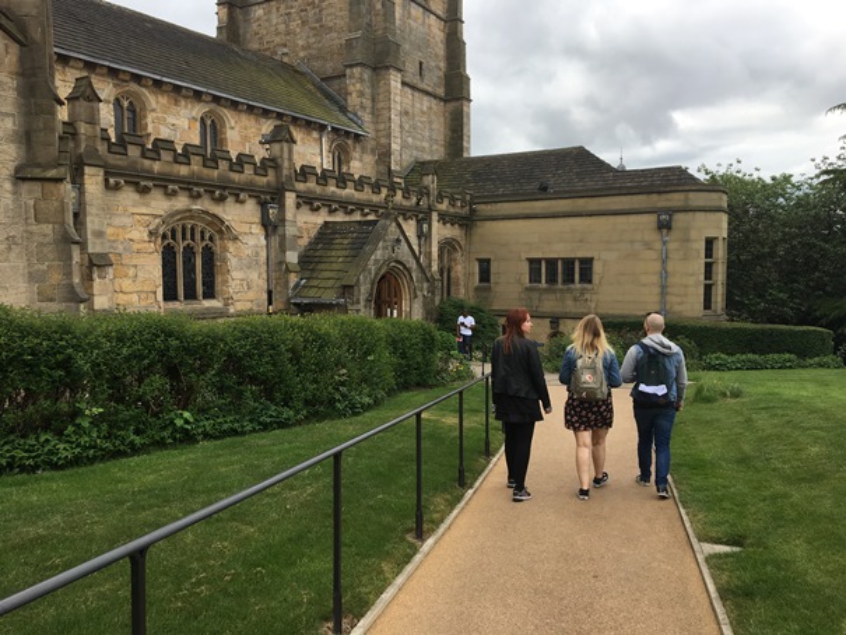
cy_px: 318
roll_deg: -1.0
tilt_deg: -4.2
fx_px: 709
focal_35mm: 29
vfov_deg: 48.2
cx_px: 423
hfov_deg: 61.6
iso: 25
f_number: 2.2
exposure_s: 1/785
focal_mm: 4.15
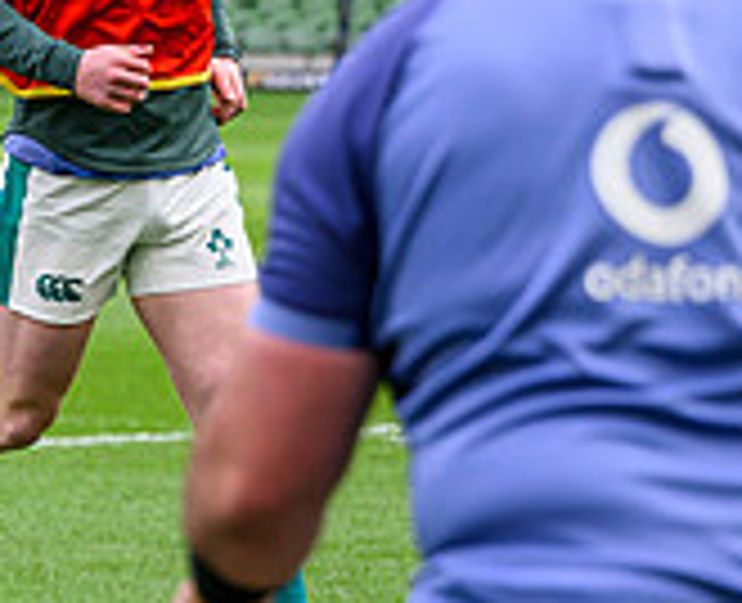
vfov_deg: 3.2
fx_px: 10648
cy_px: 402
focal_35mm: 482
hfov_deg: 3.9
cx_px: -898
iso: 500
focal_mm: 115
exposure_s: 1/1600
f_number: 4
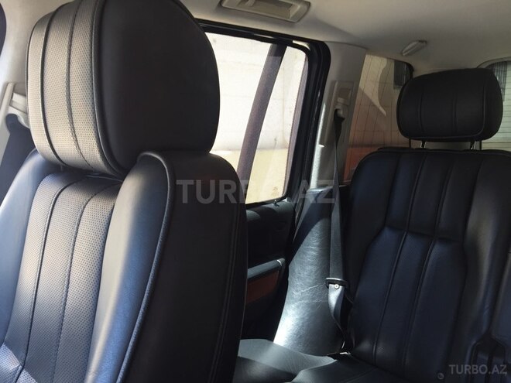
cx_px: 256
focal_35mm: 29
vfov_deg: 48.2
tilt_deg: -8.7
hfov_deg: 61.7
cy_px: 192
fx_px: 428
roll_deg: -1.4
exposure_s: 1/50
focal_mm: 4.15
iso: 40
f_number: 2.2
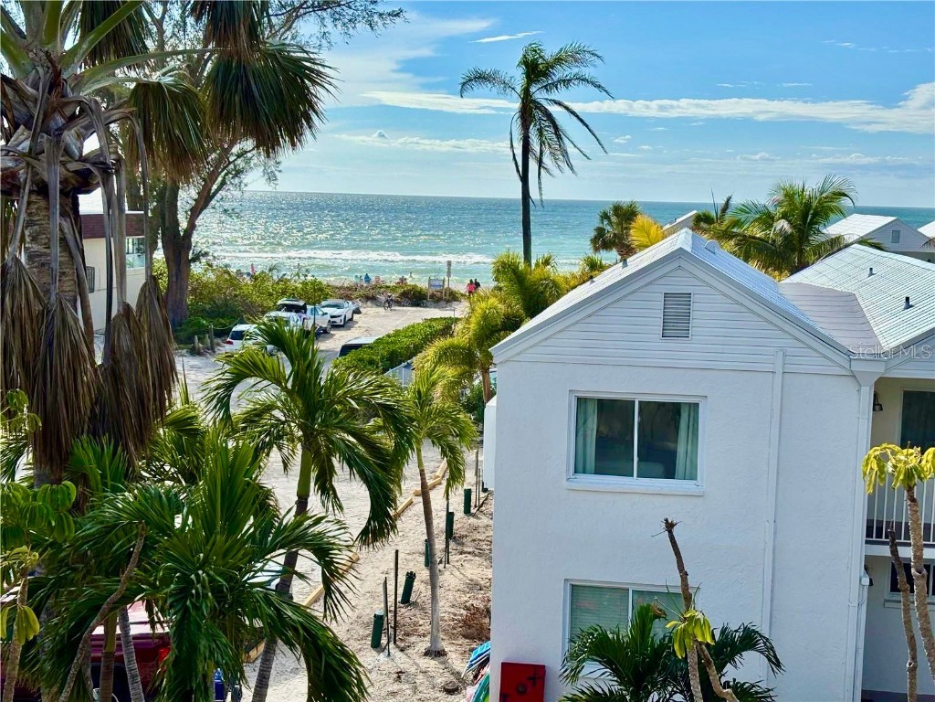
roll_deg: -1.3
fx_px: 1405
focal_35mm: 52
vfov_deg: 28.0
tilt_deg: -6.2
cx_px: 468
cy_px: 351
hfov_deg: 36.8
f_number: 1.6
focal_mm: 5.96
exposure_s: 1/4082
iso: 32
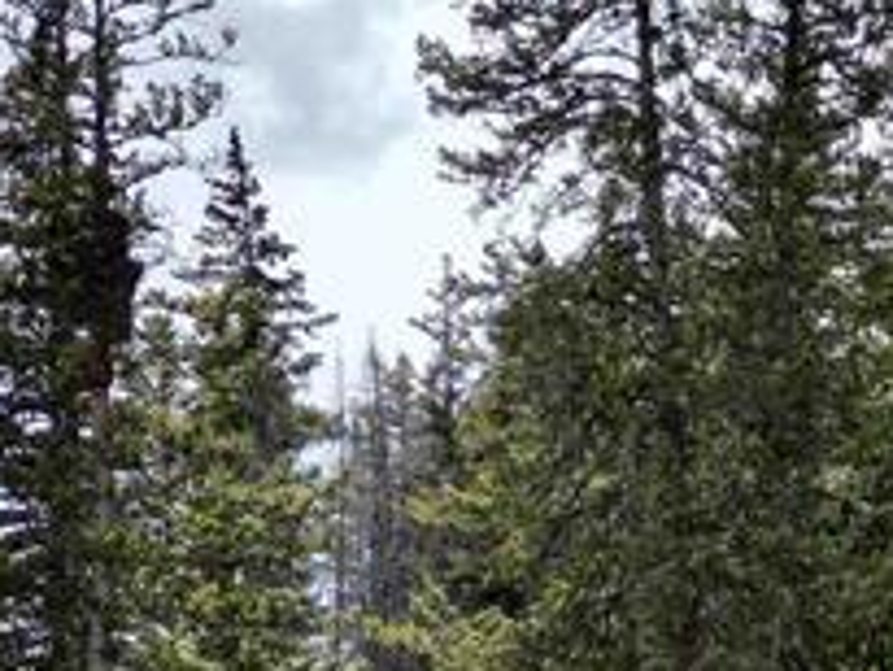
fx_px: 3097
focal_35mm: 120
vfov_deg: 11.9
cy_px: 972
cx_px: 1285
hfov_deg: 15.3
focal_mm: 6.72
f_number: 1.7
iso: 100
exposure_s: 1/3000
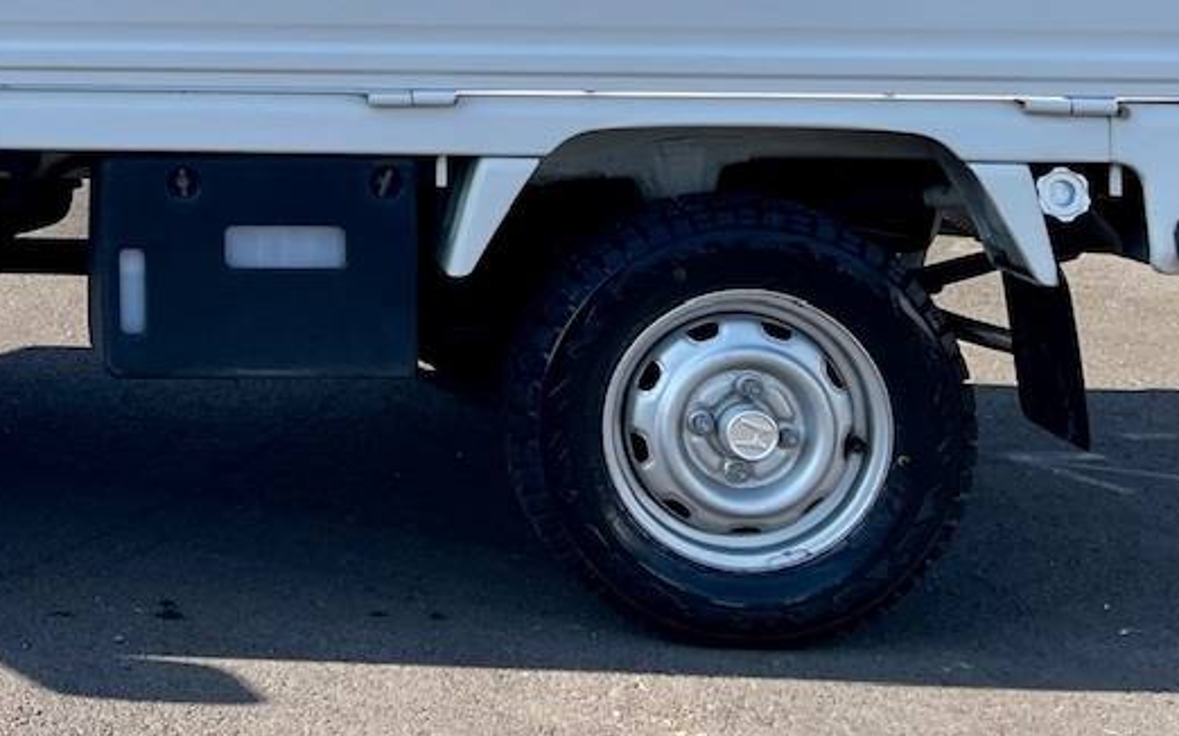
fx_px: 2088
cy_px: -126
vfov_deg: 19.0
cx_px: -124
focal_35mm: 65
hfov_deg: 28.6
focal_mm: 5.1
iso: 32
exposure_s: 1/2203
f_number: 1.6
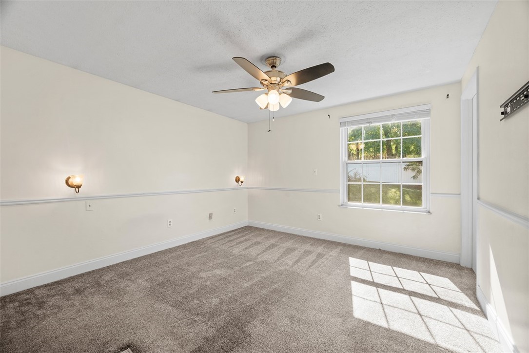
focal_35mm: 14
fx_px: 206
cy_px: 176
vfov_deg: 81.2
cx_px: 264
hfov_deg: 104.2
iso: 400
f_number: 8
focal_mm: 14
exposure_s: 1/15
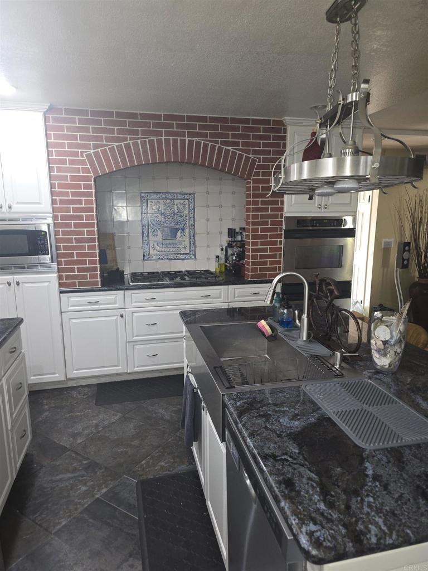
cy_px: 286
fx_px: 379
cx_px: 214
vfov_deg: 73.9
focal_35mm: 23
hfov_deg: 58.9
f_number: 1.7
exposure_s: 1/24
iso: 160
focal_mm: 6.3
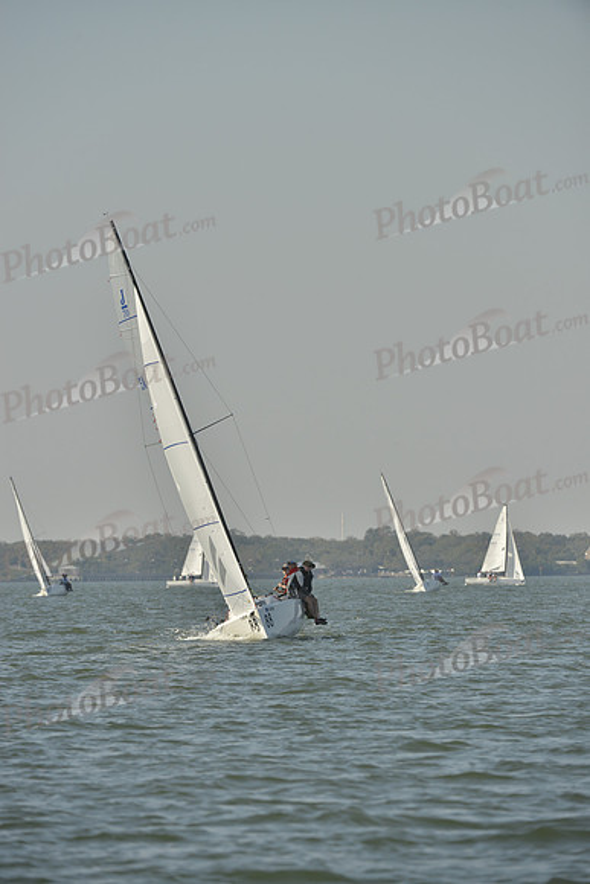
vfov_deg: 7.6
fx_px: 6633
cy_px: 442
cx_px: 295
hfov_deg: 5.1
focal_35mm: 270
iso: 280
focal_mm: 270
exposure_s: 1/1600
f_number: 7.1
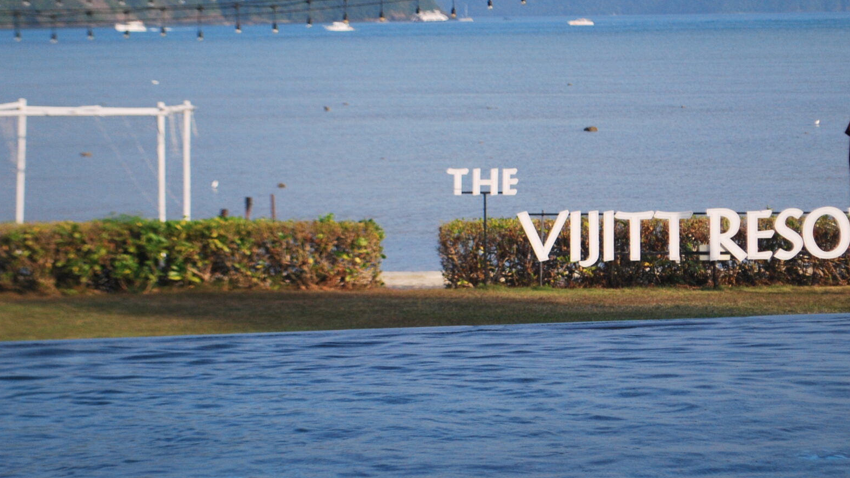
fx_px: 2795
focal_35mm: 124
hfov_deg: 17.3
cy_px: 218
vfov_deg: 9.8
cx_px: 442
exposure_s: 1/1250
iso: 400
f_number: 5.6
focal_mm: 48
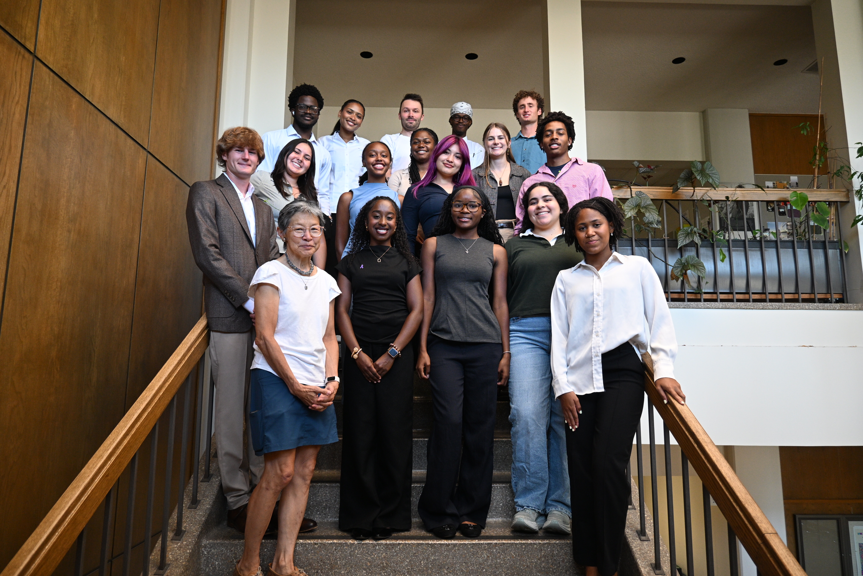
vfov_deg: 53.1
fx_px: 575
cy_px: 288
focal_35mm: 24
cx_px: 432
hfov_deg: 73.7
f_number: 3.5
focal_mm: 16
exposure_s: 1/125
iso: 560
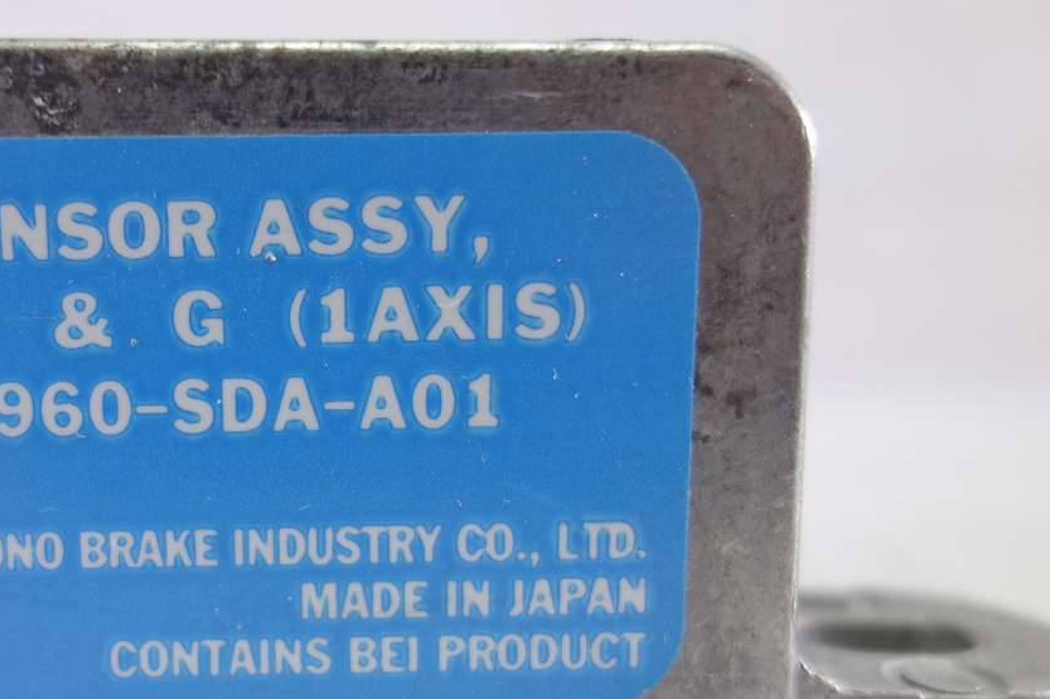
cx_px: 265
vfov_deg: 29.1
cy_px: 440
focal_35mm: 46
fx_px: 1341
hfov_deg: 41.5
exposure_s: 1/40
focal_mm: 10.4
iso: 125
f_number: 2.5
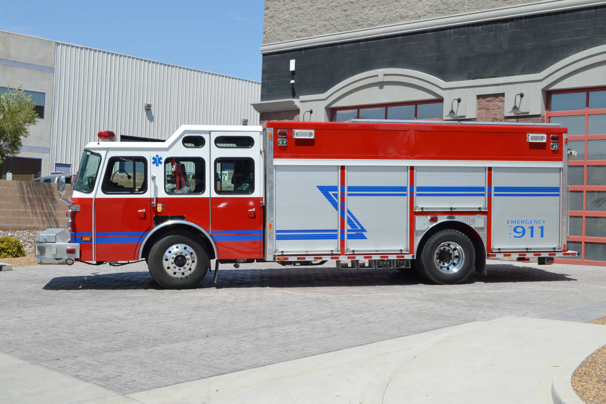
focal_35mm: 49
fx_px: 825
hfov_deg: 40.3
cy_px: 202
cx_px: 306
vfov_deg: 27.5
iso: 800
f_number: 14
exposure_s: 1/800
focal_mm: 32
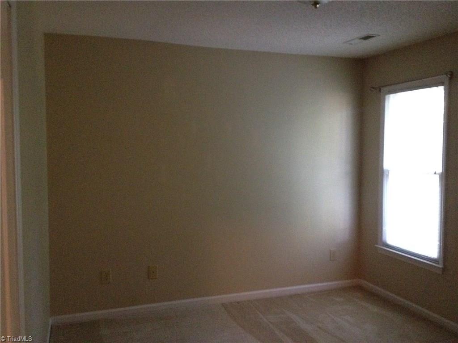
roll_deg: +0.8
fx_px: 463
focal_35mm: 35
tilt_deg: -3.4
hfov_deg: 52.6
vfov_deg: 40.7
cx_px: 229
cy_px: 172
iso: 640
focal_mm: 4.28
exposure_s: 1/15
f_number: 2.4
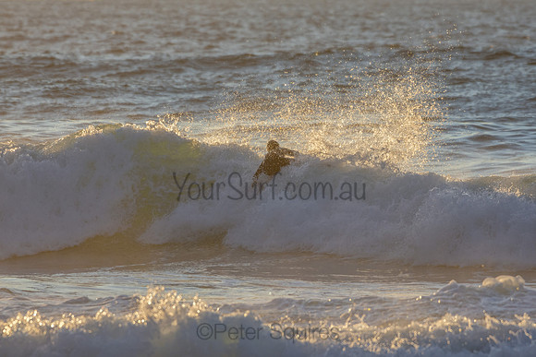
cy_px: 172
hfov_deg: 3.4
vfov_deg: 2.2
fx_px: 9116
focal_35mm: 612
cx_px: 277
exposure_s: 1/1250
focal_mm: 380
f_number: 5.6
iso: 280
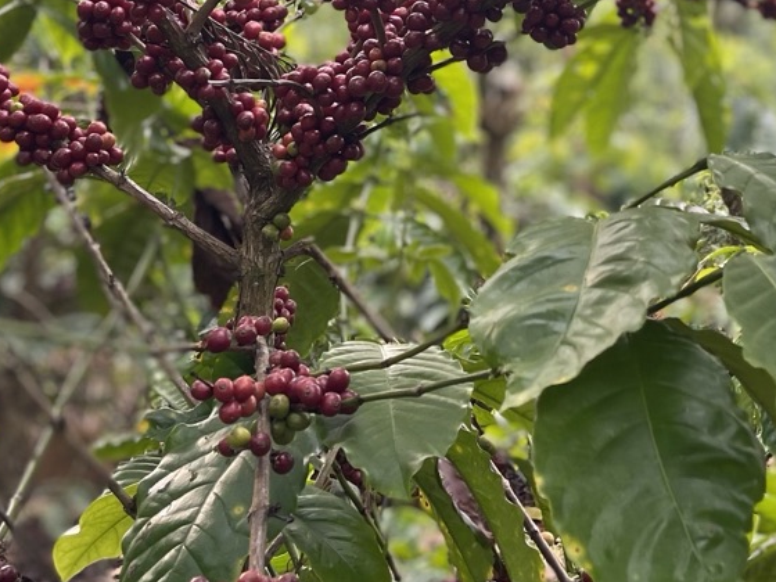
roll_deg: -2.8
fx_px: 1457
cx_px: 597
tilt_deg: +6.2
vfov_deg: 20.9
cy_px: -140
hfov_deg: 29.3
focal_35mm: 65
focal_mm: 5.1
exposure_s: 1/121
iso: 40
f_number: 1.6
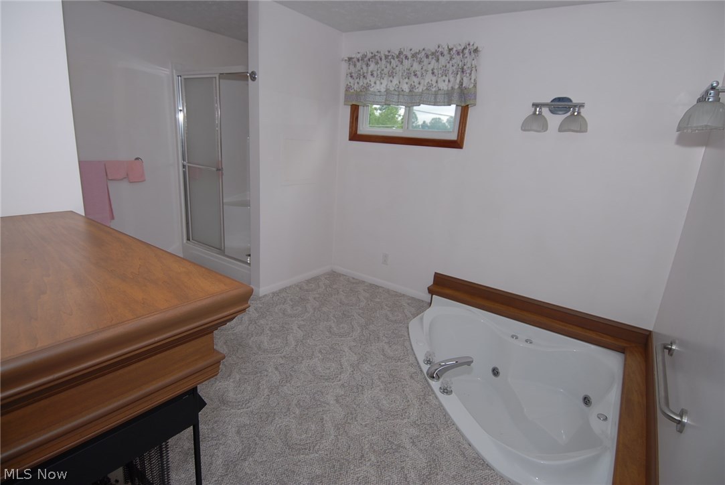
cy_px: 242
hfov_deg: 90.0
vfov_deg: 67.5
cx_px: 362
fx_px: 363
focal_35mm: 18
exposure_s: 1/60
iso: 100
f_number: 4
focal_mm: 12
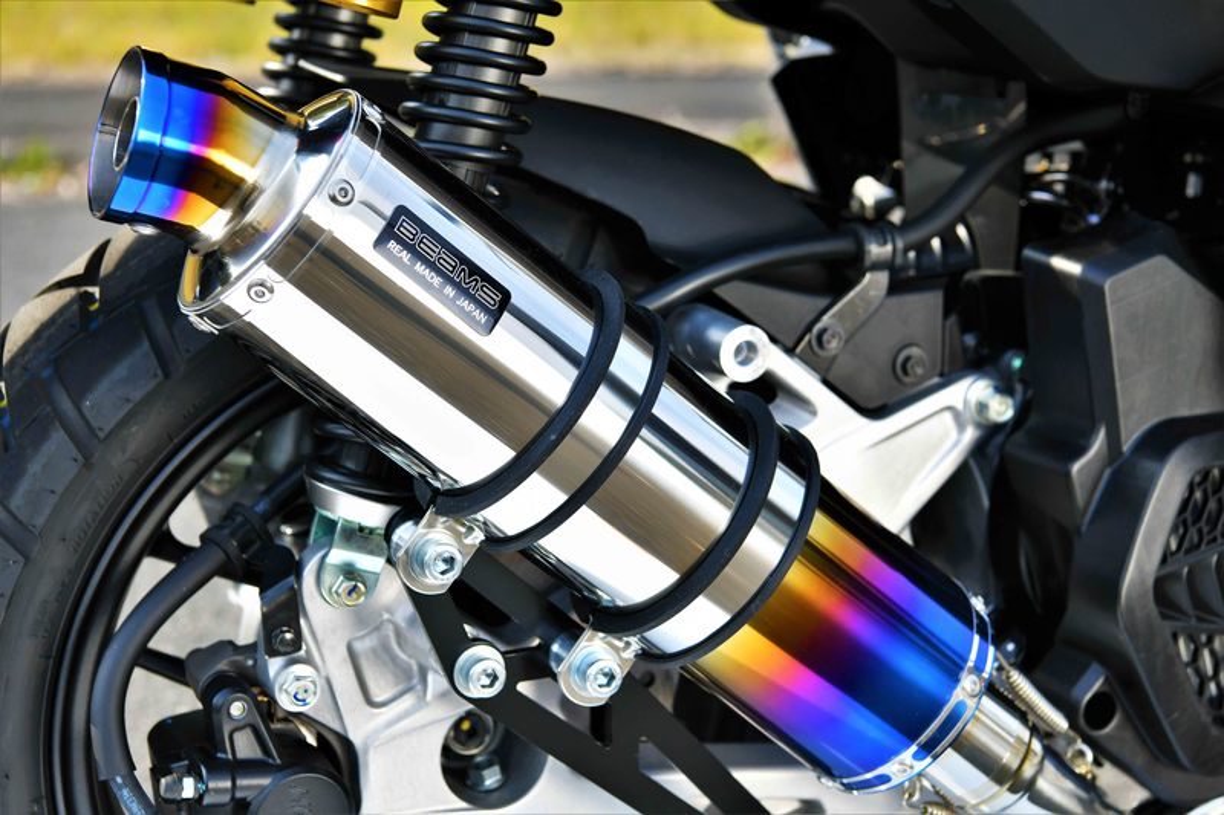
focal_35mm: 62
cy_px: 408
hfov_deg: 32.4
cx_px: 612
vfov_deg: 21.9
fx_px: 2107
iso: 500
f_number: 7.1
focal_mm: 62
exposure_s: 1/800
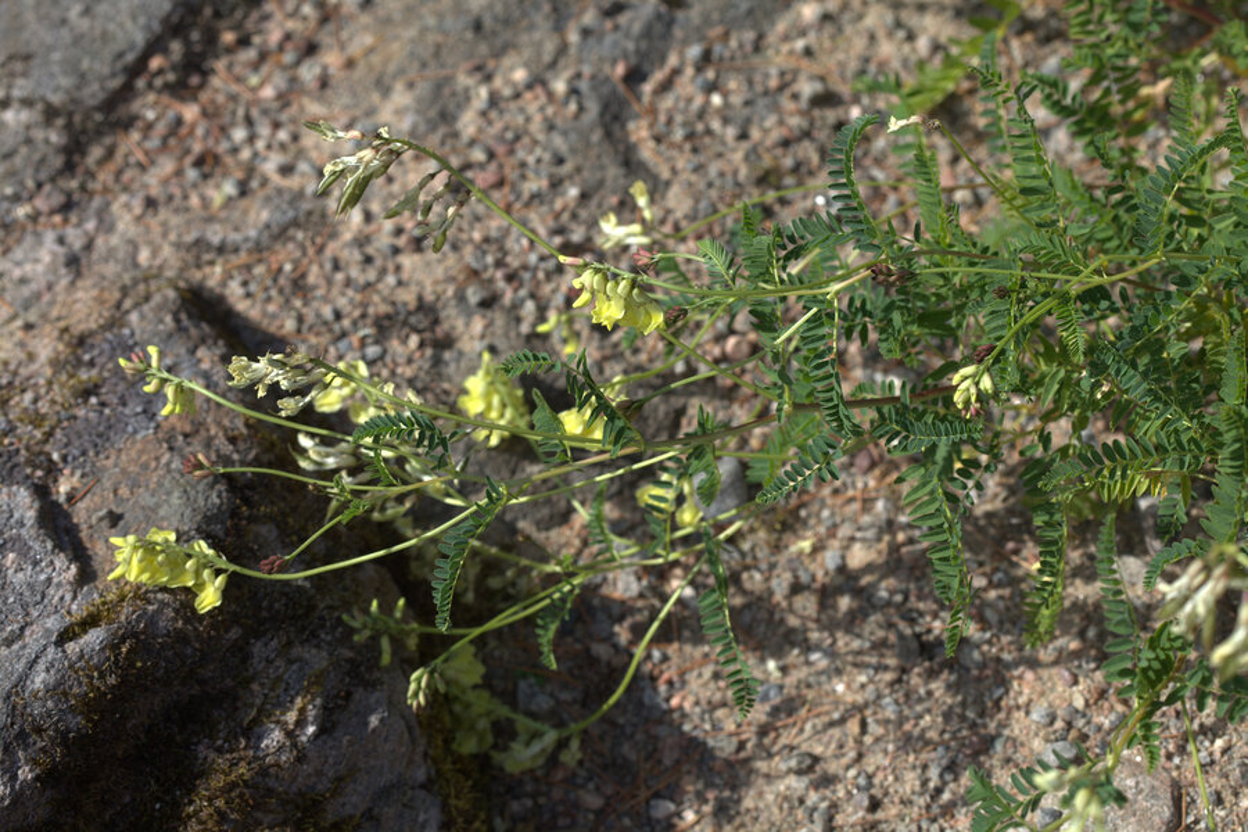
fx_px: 3362
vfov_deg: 14.1
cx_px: 624
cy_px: 416
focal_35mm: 97
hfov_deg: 21.0
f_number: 6.3
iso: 100
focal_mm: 100
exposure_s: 1/400
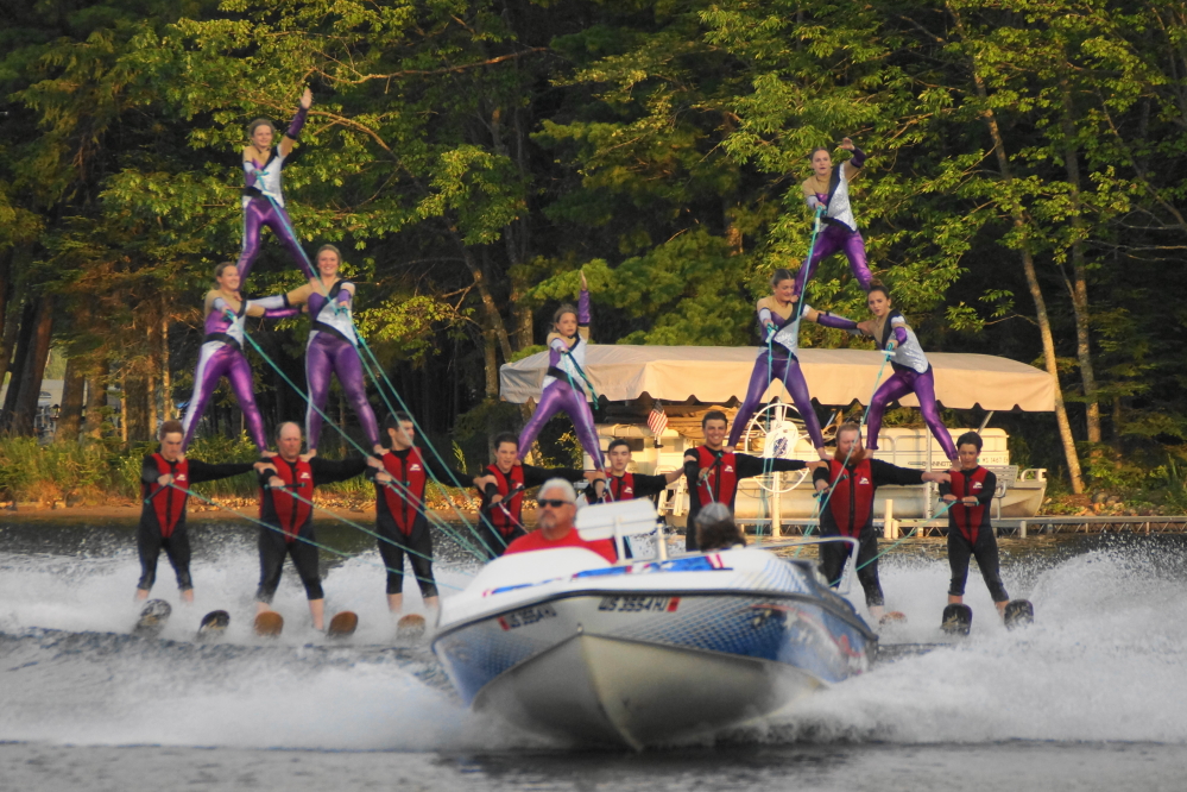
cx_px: 594
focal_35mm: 375
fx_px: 12364
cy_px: 396
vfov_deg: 3.7
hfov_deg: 5.5
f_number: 6.3
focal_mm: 250
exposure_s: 1/400
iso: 640
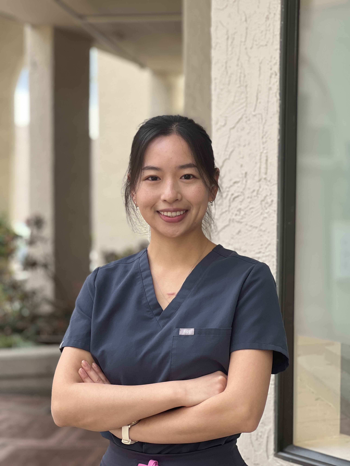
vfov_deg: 25.3
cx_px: 175
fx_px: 1038
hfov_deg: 19.1
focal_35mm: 77
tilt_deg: -0.9
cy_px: 233
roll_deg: -0.3
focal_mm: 9
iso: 64
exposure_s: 1/121
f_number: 2.8
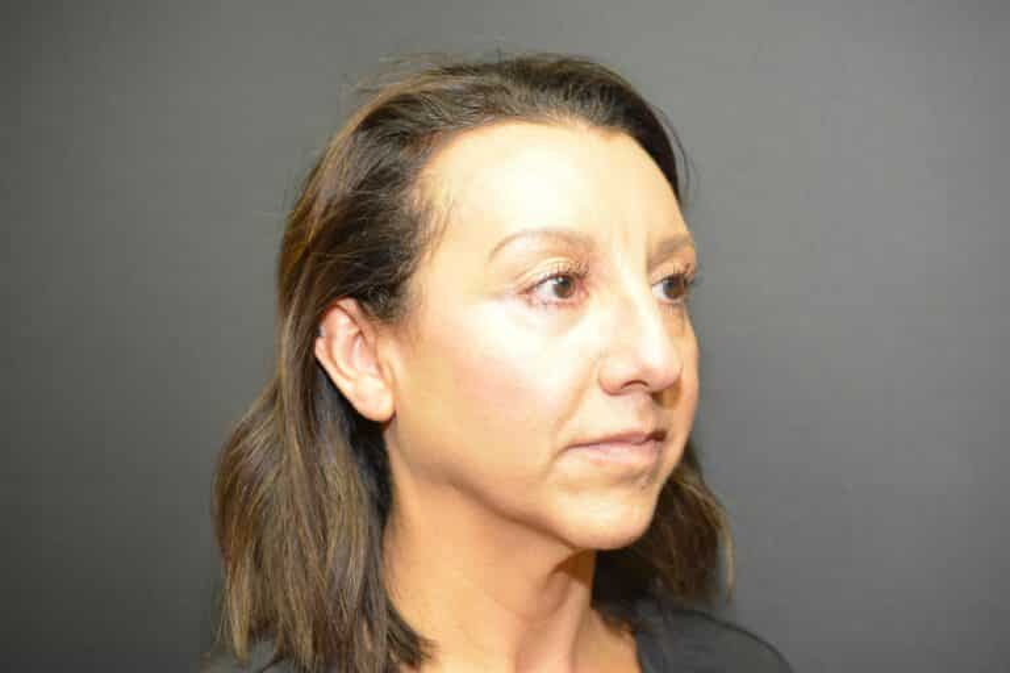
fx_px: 1683
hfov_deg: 33.4
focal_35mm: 60
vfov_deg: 22.6
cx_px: 505
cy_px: 336
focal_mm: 40
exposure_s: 1/60
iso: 640
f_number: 4
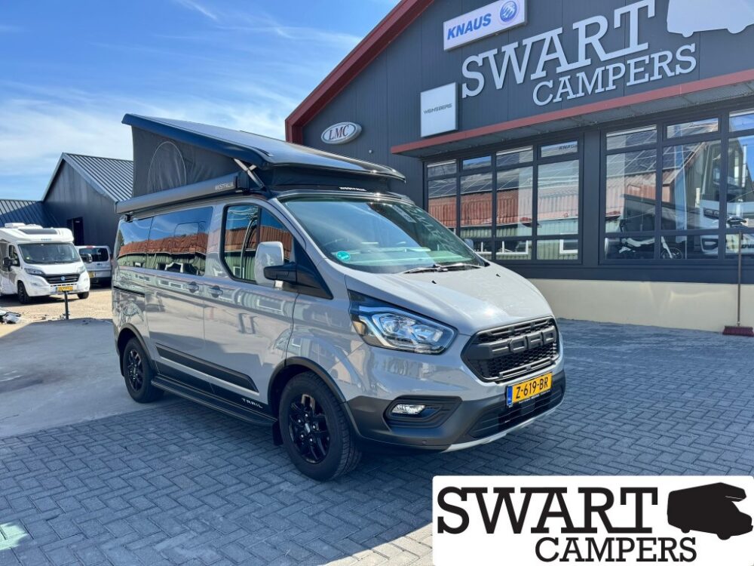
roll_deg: +1.4
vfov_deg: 56.8
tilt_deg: -3.9
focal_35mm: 24
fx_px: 523
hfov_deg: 71.6
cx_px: 377
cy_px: 283
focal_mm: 6.76
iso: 80
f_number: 1.78
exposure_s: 1/1869
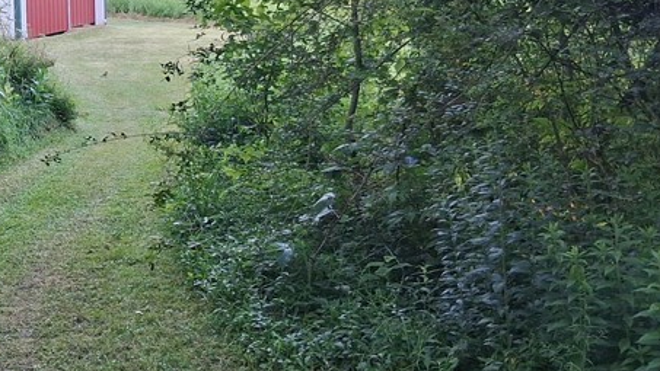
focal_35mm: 64
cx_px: -42
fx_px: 1120
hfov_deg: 29.9
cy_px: 35
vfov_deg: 18.5
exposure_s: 1/100
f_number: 1.8
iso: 100
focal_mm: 3.98
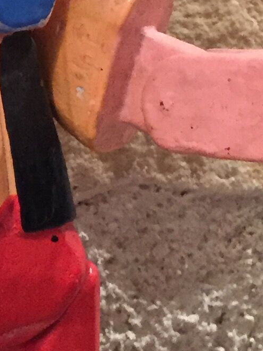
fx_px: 1458
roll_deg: +1.3
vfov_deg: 13.6
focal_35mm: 144
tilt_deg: -2.3
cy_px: 41
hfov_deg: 10.0
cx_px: -133
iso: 250
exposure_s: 1/25
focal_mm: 4.15
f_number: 2.2
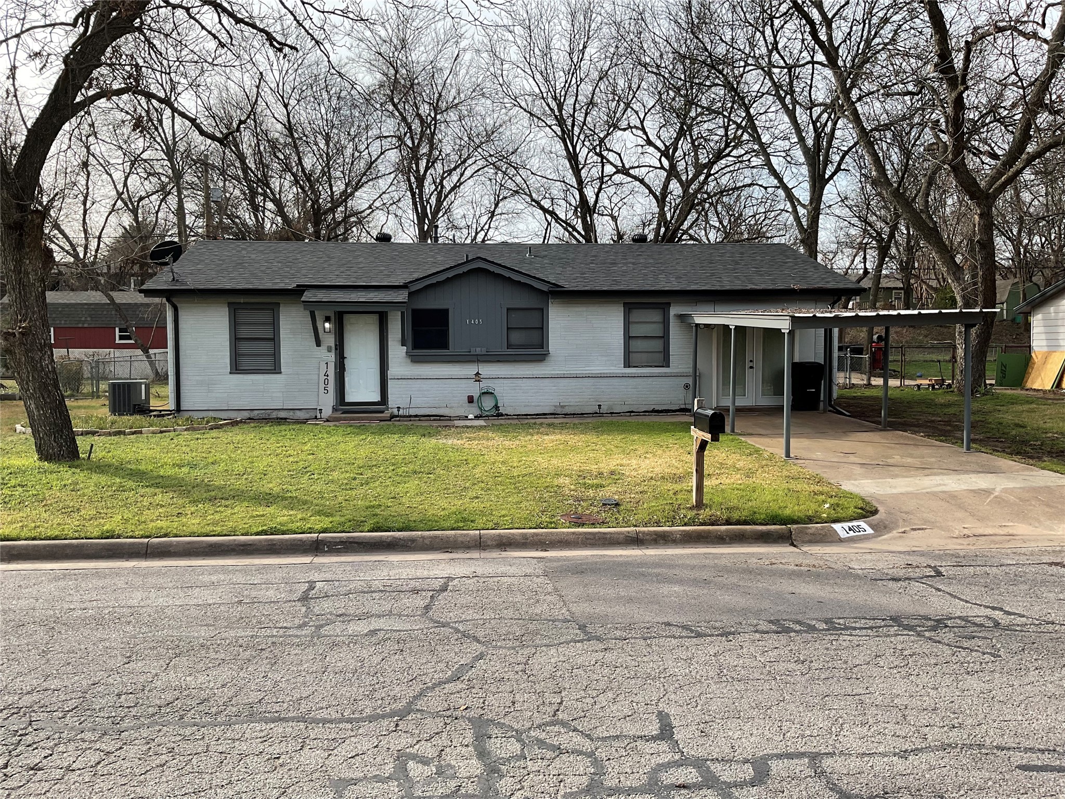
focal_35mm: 29
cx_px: 532
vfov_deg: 48.2
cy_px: 400
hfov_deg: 61.7
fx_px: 892
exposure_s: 1/883
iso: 16
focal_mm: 3
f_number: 1.8
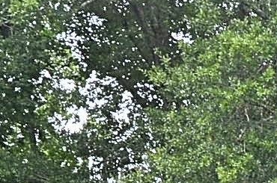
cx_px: 491
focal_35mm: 240
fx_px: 1843
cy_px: 593
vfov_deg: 5.3
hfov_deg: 8.3
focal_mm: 24
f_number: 9
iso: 400
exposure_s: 1/320
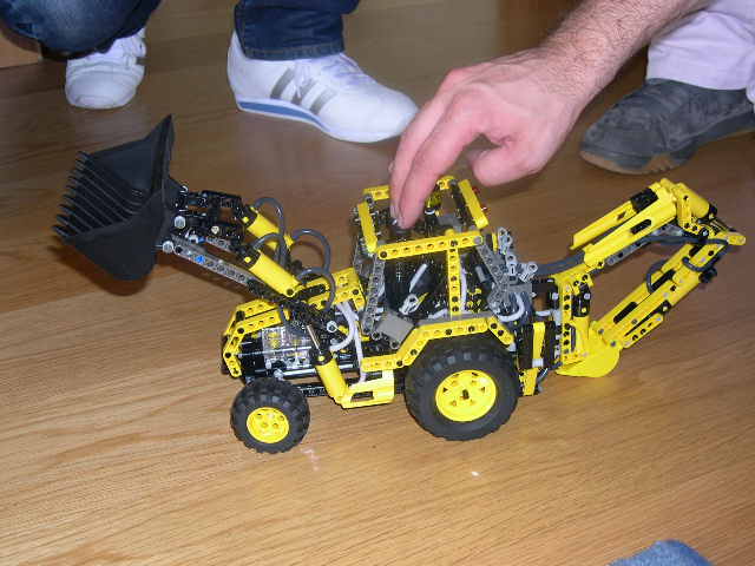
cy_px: 283
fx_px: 1025
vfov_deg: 30.9
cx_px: 378
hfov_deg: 40.4
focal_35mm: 47
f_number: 3.1
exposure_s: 1/60
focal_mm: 10.1
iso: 100
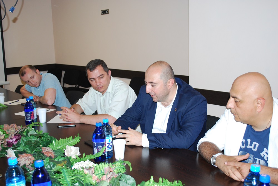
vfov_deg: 34.4
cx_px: 139
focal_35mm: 39
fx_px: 302
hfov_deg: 49.5
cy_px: 93
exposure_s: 1/60
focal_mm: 26
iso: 400
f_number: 4.5
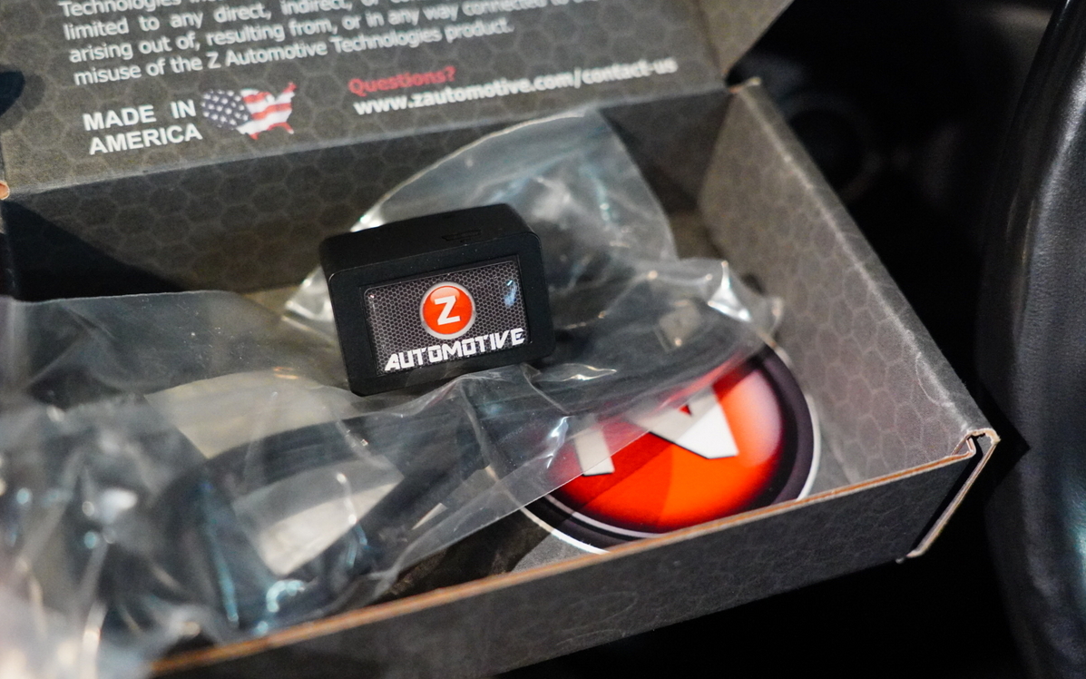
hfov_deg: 43.5
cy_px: 353
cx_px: 543
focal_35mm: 46
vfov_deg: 28.0
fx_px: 1361
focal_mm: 30
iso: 6400
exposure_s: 1/60
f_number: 2.8
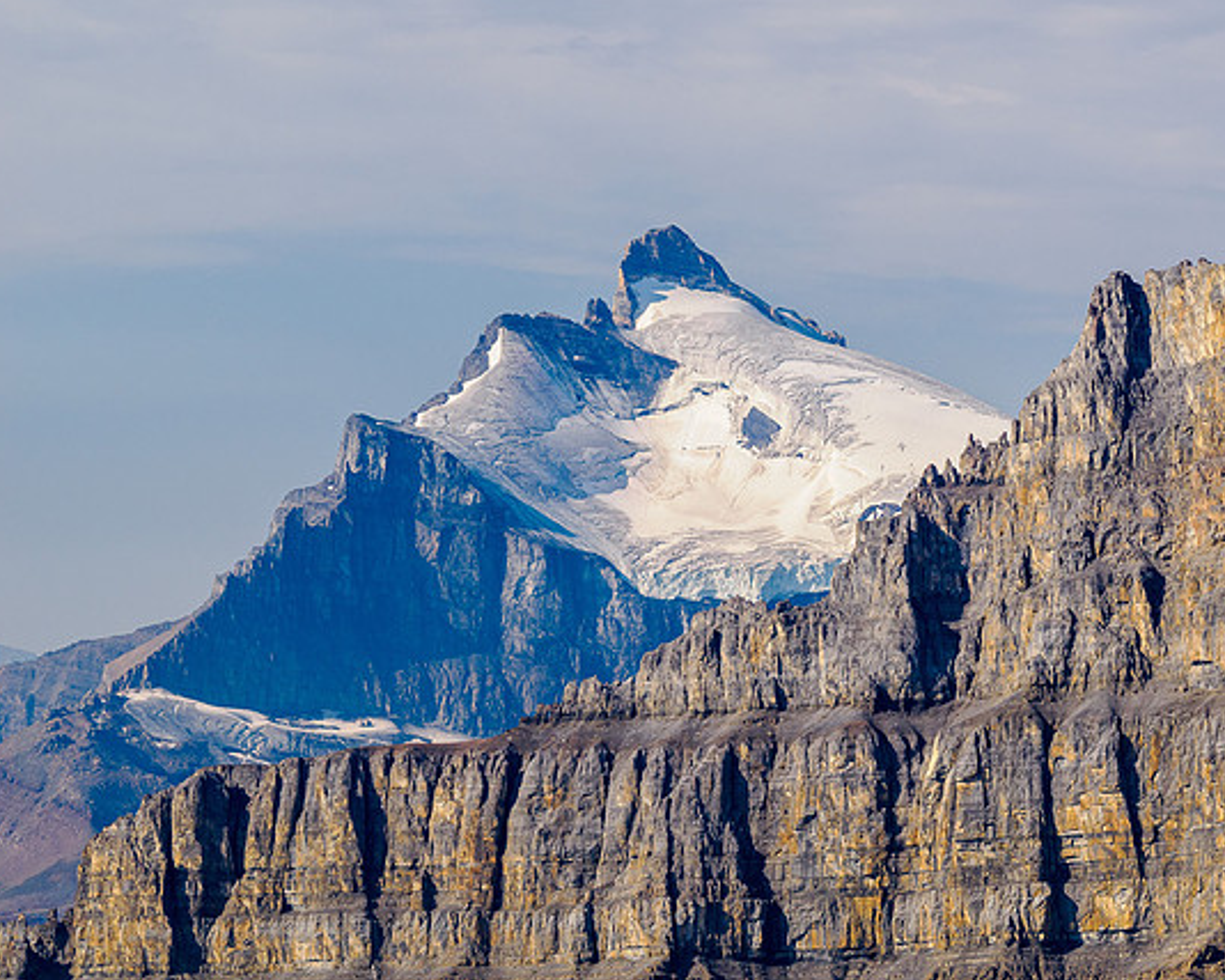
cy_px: 490
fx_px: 5691
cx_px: 651
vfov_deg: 9.8
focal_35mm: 157
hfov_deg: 12.3
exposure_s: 1/200
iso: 200
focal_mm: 74
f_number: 8
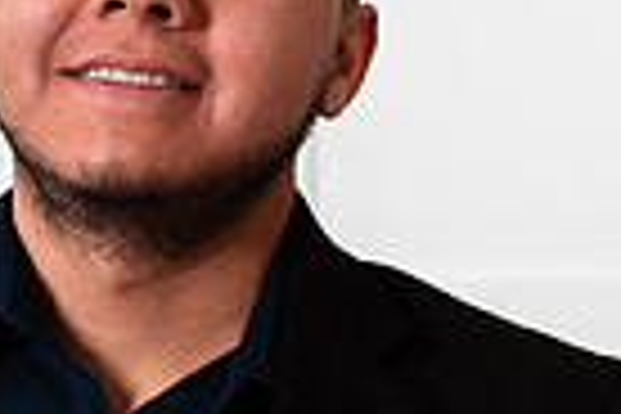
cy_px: 562
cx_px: 153
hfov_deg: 7.4
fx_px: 4778
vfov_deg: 4.9
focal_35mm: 277
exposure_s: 1/160
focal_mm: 85
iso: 50
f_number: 3.2
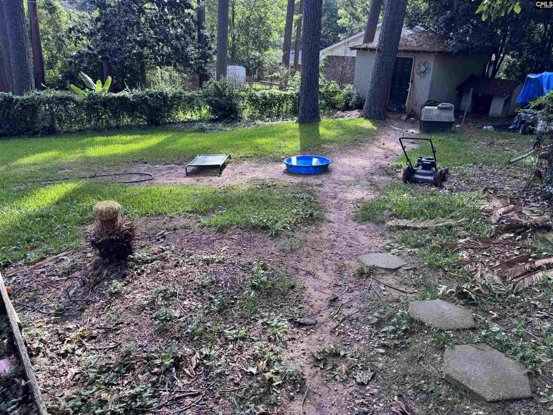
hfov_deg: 71.6
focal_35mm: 24
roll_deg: -1.7
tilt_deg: -22.8
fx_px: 383
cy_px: 208
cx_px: 276
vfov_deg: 56.8
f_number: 1.78
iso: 80
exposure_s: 1/390
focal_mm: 6.76
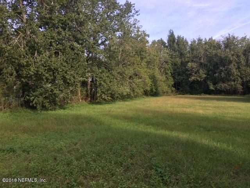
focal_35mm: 29
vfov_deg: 48.2
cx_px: 125
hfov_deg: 61.7
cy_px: 94
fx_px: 209
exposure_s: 1/455
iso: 25
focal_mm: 4.15
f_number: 2.2
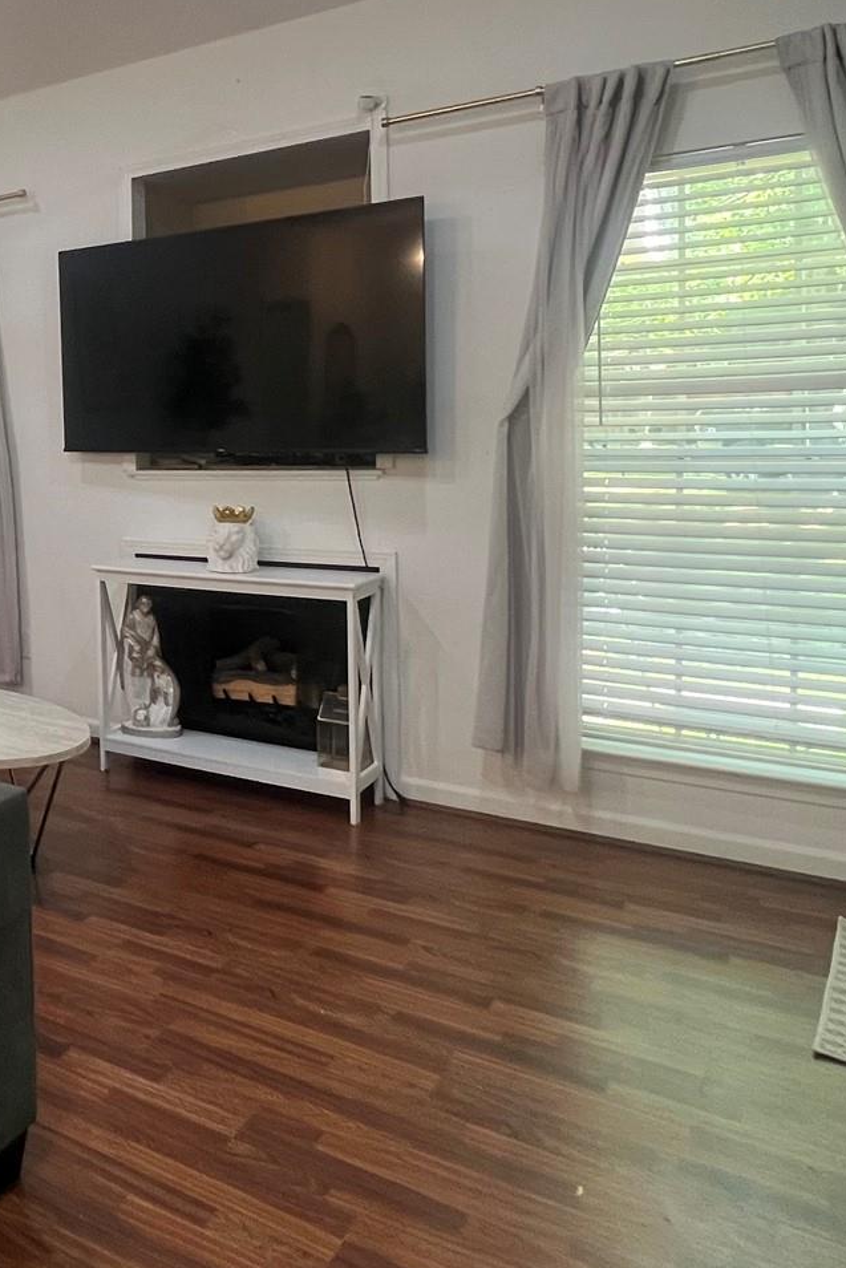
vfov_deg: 62.7
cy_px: 471
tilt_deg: -1.7
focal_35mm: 29
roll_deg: +1.7
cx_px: -81
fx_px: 1022
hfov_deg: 37.7
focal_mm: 1.57
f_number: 1.8
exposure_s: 1/120
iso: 250
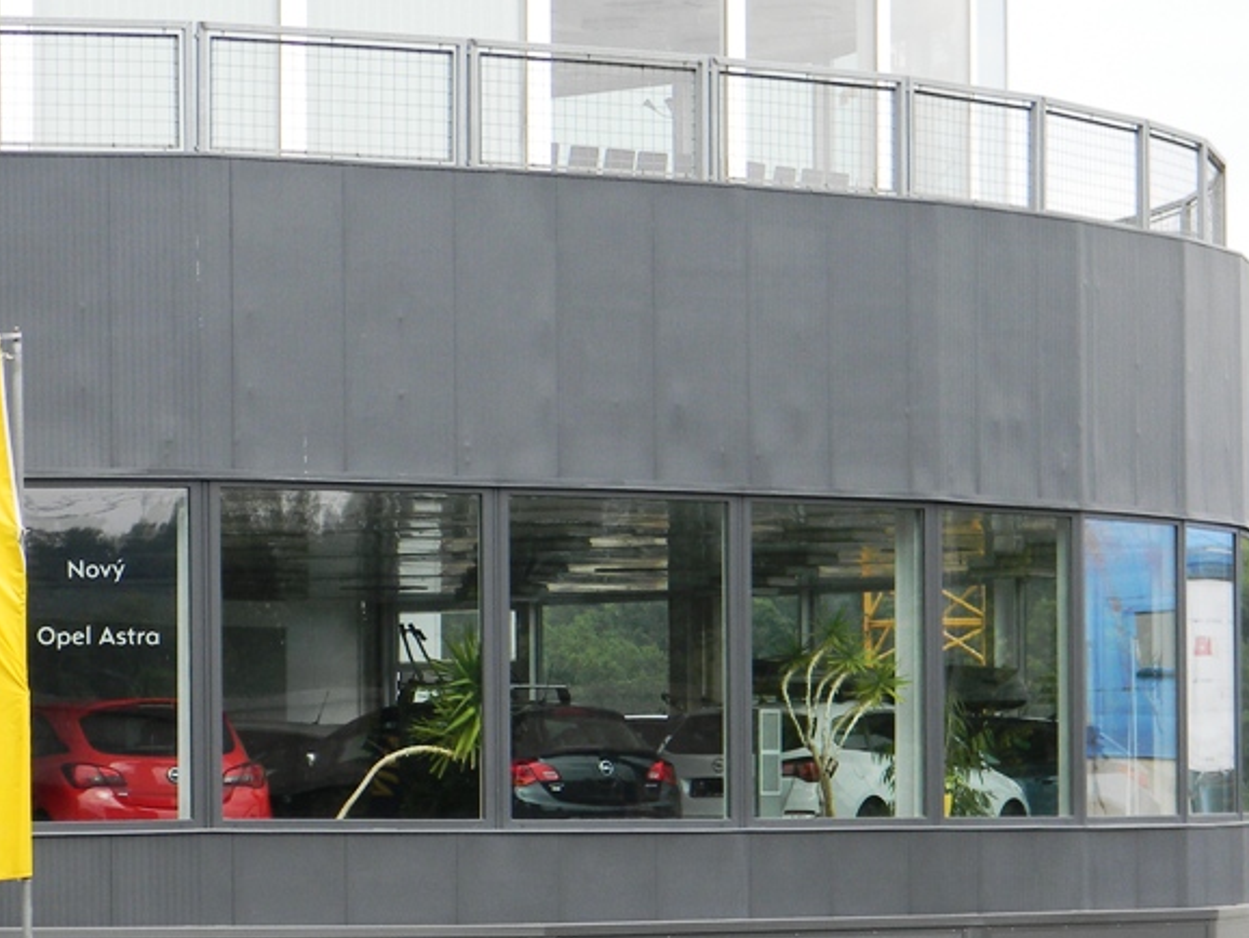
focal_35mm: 186
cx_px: 166
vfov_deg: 8.0
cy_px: 772
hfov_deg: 10.6
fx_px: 6714
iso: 80
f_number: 4.7
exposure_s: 1/286
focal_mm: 19
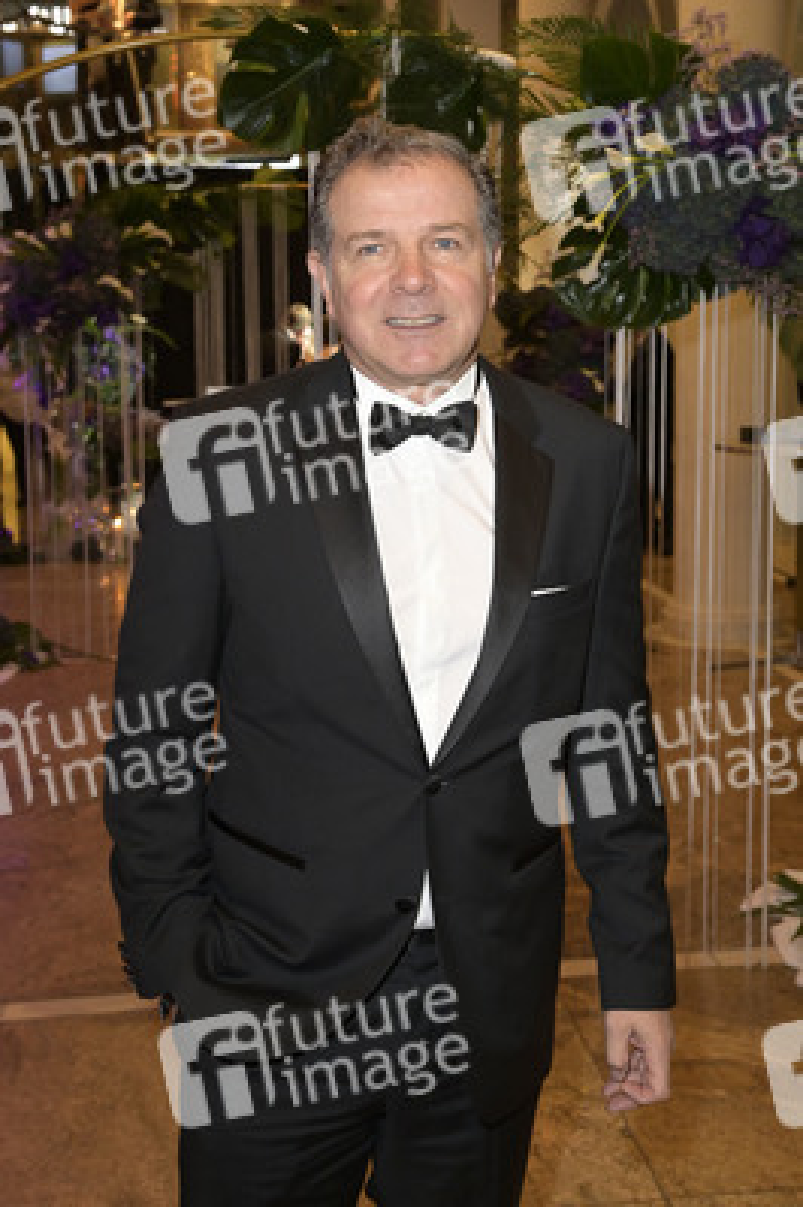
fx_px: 1341
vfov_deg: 48.5
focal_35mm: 40
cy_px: 604
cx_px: 402
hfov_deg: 33.3
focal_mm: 40
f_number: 5.6
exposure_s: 1/60
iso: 2500
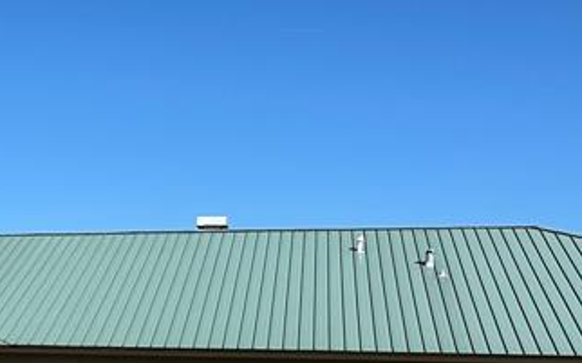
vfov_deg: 15.8
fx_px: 1284
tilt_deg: +1.8
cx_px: -211
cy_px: 359
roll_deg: -2.4
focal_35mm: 81
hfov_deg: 22.4
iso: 80
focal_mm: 6.86
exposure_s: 1/5000
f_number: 1.78
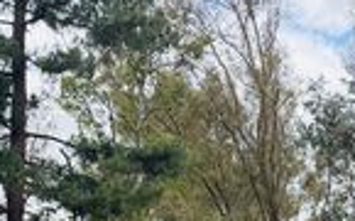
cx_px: 524
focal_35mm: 88
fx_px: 850
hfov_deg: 20.4
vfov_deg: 13.7
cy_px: 352
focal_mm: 6.76
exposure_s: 1/1618
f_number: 1.78
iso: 100
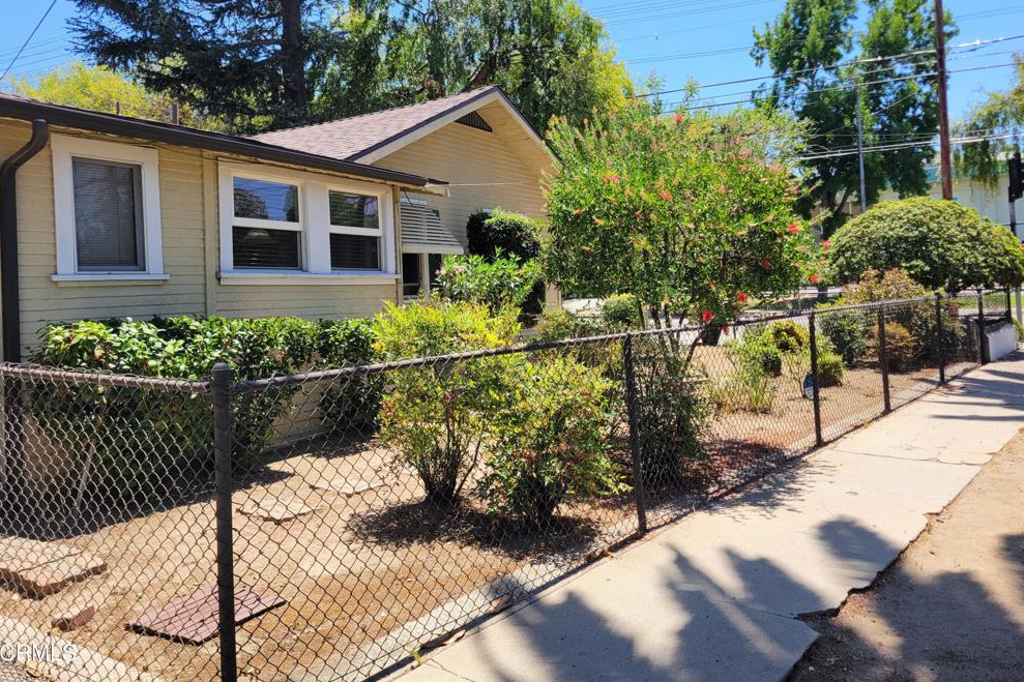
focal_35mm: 28
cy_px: 292
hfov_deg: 65.5
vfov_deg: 46.3
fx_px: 796
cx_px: 527
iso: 40
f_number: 1.8
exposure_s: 1/1336
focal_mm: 5.4
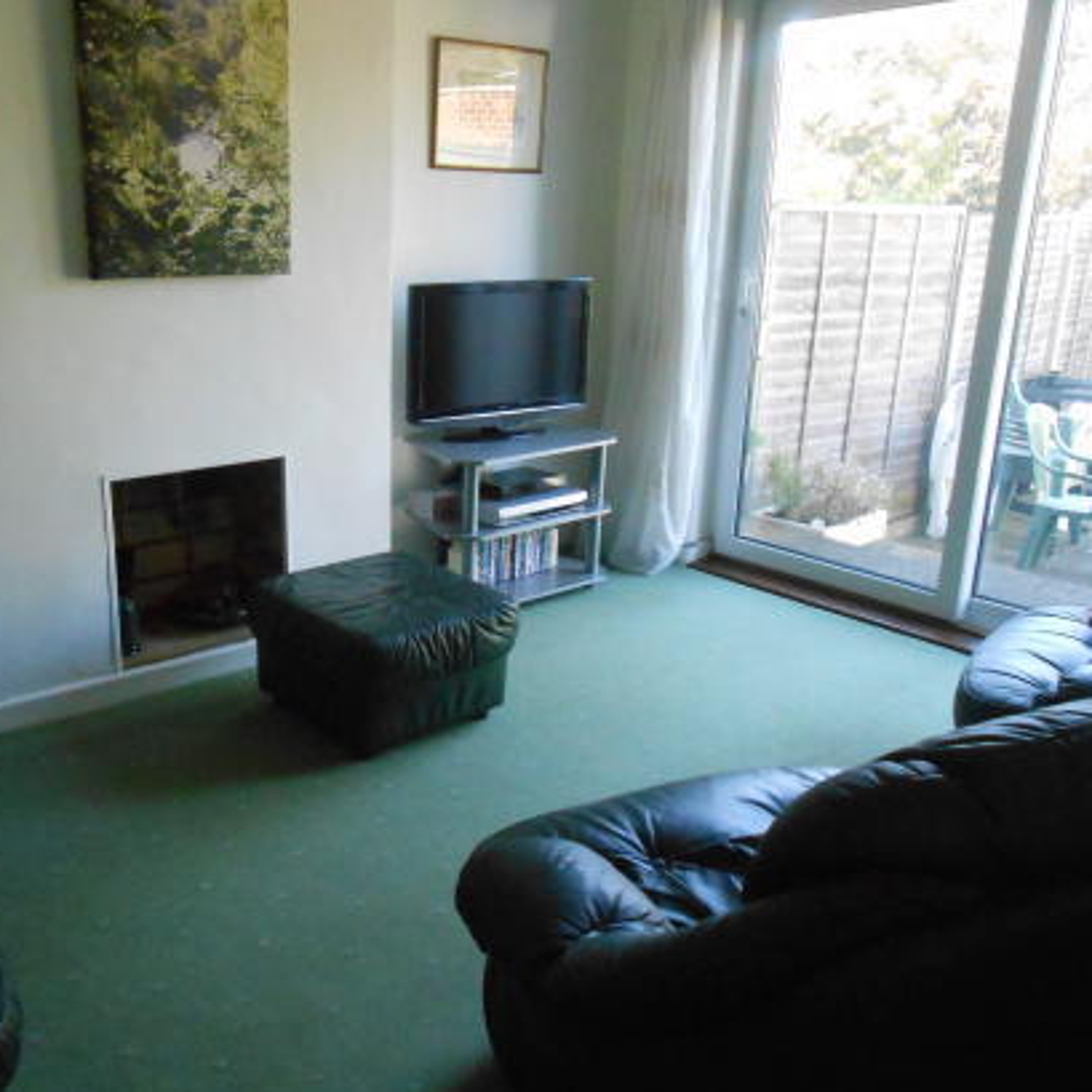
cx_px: 398
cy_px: 550
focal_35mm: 31
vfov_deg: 52.5
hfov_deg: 51.9
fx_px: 1106
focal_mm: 4.6
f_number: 3.5
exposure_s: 1/125
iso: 800
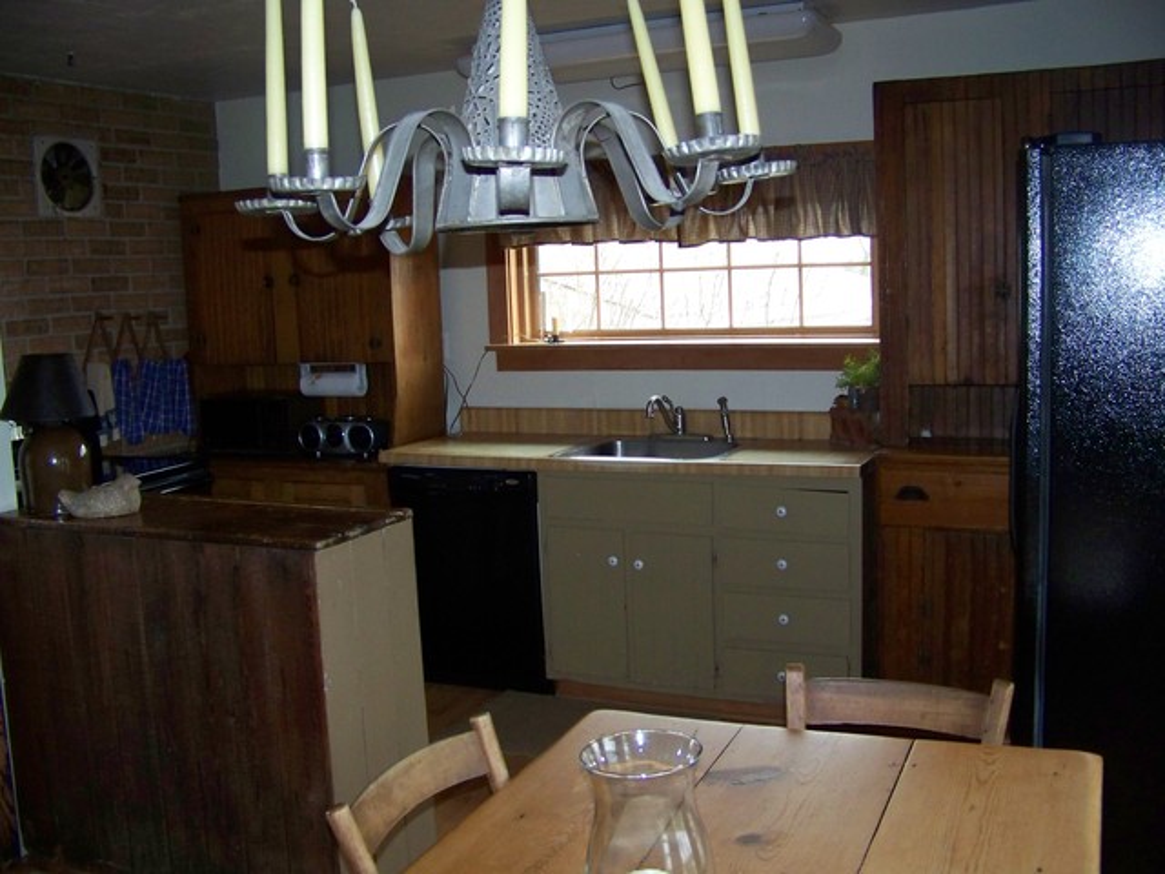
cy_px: 437
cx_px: 582
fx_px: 1212
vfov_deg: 39.7
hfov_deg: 51.4
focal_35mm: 36
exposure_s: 1/30
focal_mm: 5.85
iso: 200
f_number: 2.8
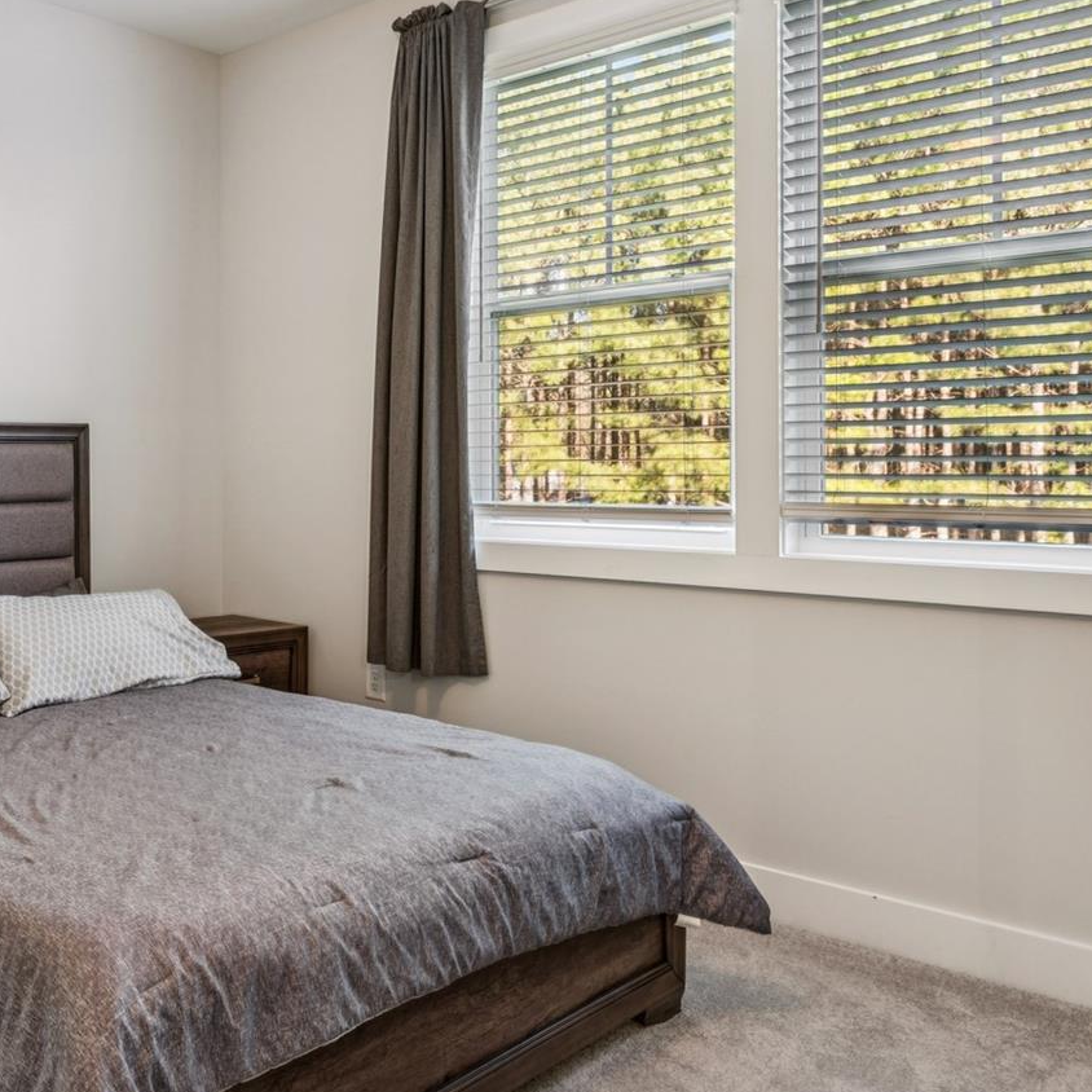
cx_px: 199
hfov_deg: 46.1
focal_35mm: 34
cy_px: 463
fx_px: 1200
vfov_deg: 48.8
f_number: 10
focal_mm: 16.3
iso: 100
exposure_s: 1/2
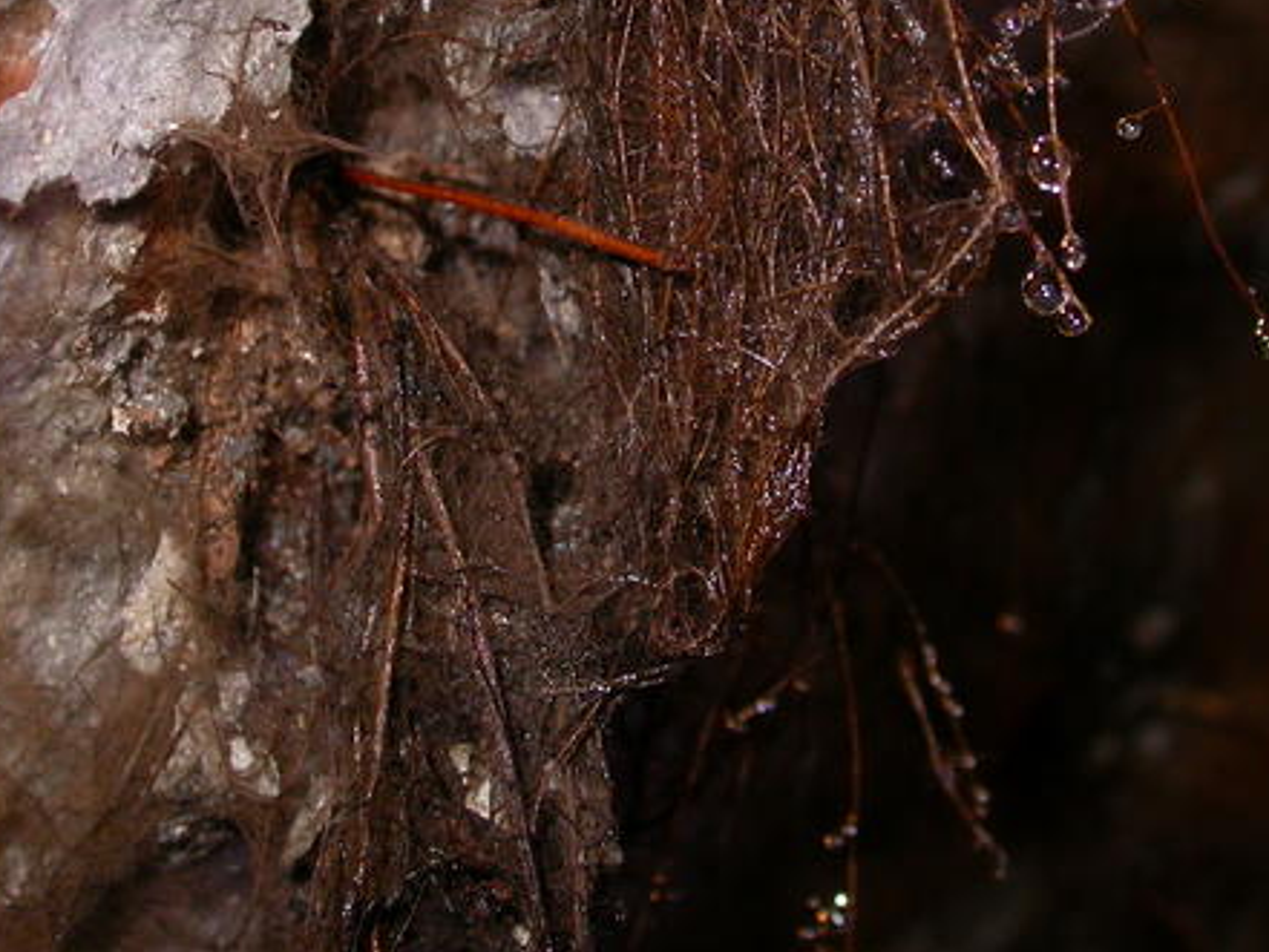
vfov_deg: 19.8
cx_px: 650
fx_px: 2714
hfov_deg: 26.3
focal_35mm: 74
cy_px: 313
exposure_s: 1/60
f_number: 2.9
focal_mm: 10.6
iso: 100
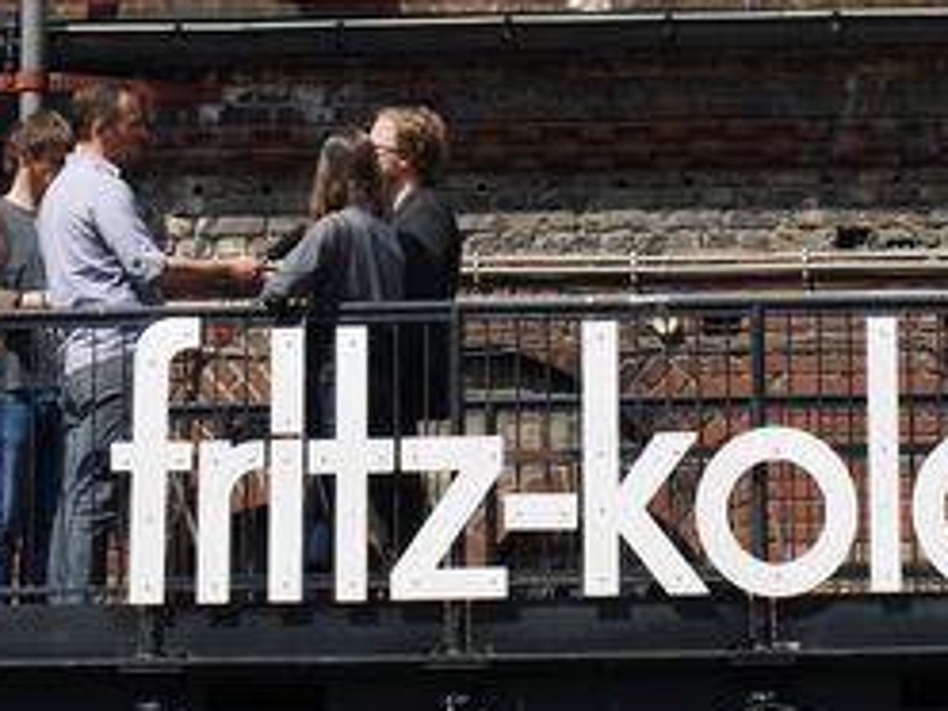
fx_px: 5231
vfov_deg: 7.7
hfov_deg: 10.3
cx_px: 742
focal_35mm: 191
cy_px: -162
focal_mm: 37
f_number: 10
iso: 200
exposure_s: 1/320
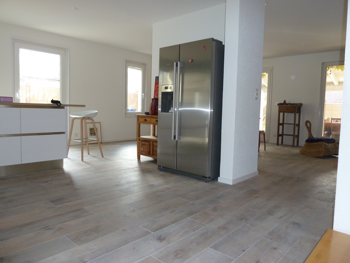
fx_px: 253
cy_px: 132
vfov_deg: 54.9
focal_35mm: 25
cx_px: 175
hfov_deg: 69.4
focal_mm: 4.1
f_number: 3.3
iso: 200
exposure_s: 1/30
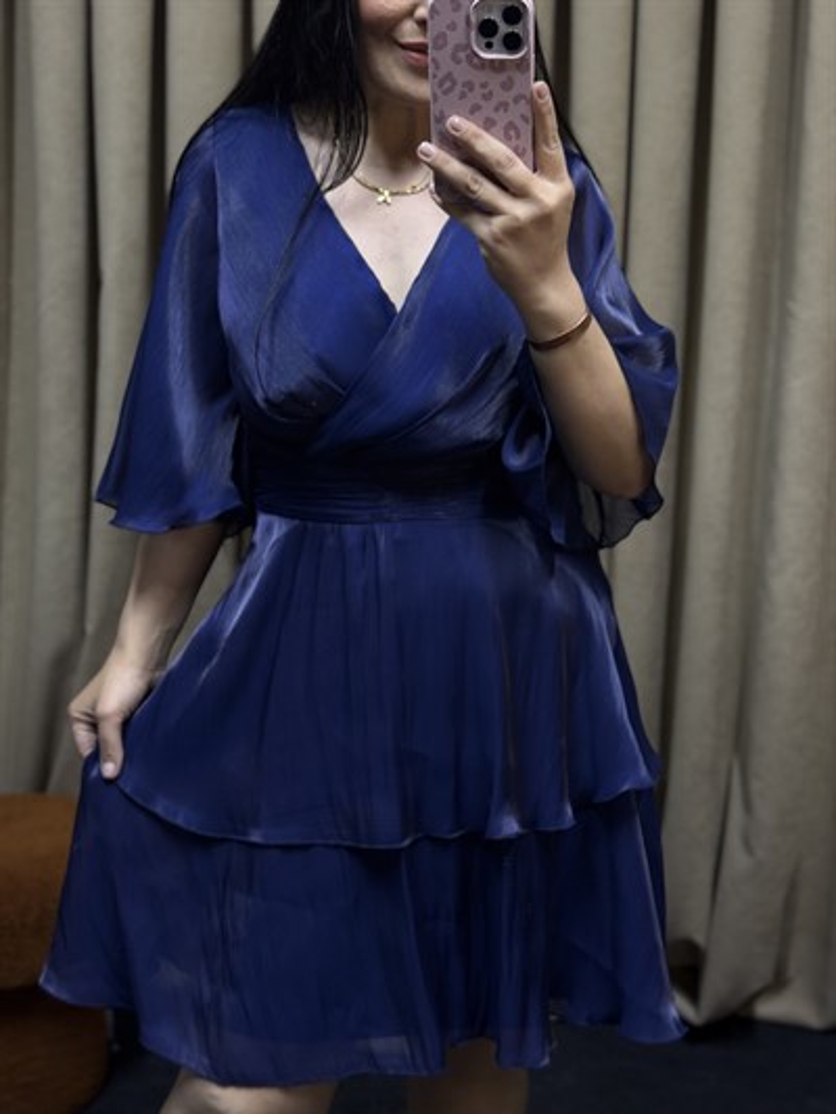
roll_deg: +1.3
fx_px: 1545
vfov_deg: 39.6
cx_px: 418
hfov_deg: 30.3
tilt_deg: -24.0
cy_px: 557
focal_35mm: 48
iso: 64
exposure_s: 1/100
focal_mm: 6.76
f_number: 1.78
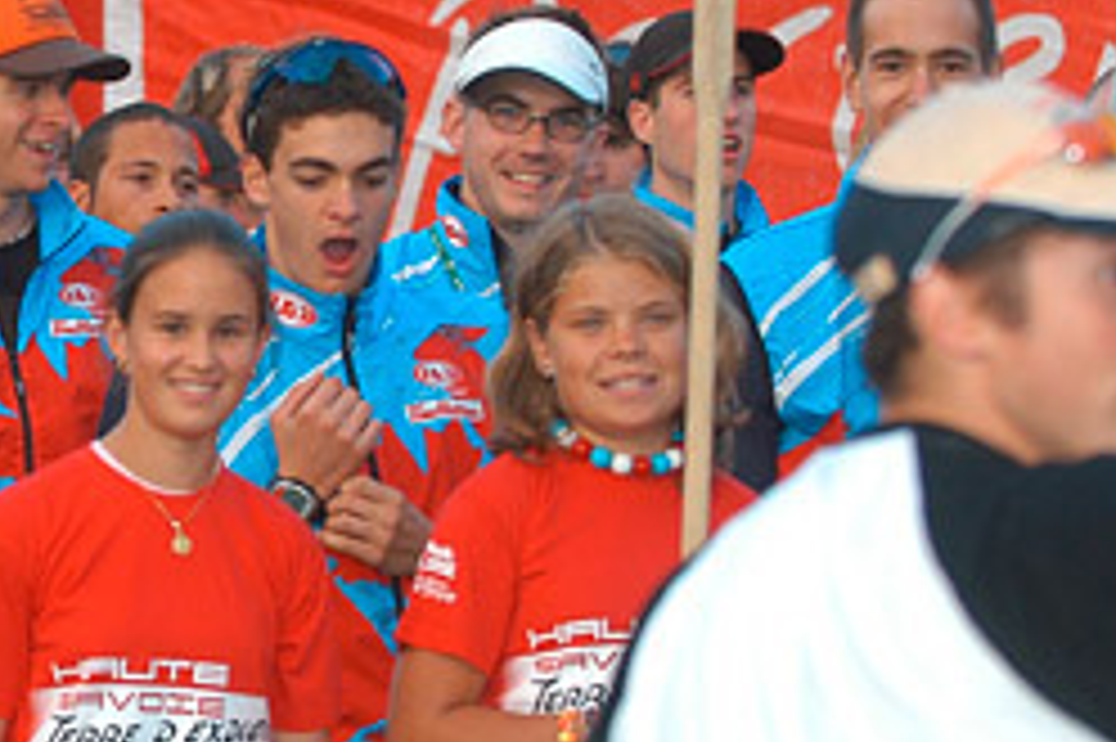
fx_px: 9201
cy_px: 322
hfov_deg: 6.9
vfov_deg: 4.6
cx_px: 0
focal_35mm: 297
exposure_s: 1/125
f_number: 3.2
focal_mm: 82
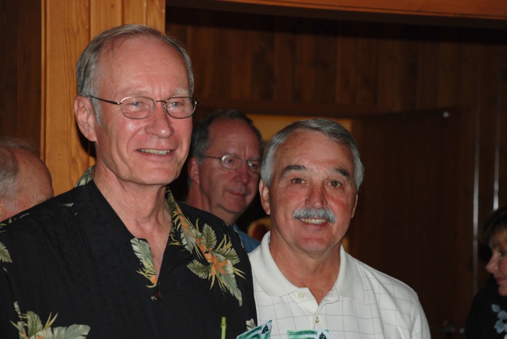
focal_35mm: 112
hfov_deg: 18.2
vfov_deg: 12.2
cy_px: 170
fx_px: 1586
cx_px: 254
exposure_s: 1/60
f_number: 5.6
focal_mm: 75
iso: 200
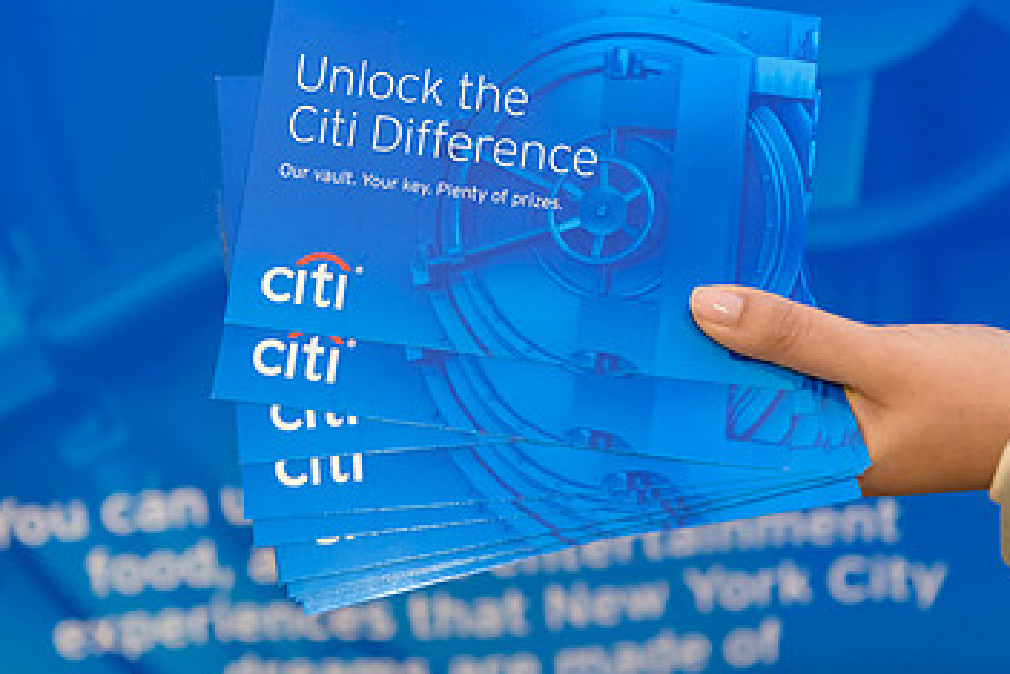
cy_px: 225
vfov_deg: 17.3
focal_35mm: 79
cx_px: 459
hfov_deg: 25.7
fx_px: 2217
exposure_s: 1/100
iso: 1000
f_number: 3.2
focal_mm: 48
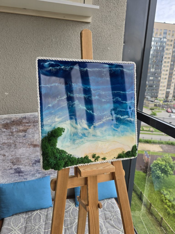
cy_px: 117
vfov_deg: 73.9
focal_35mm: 23
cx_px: 88
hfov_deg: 58.9
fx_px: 155
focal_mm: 6.3
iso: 12
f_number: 1.7
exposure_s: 1/180
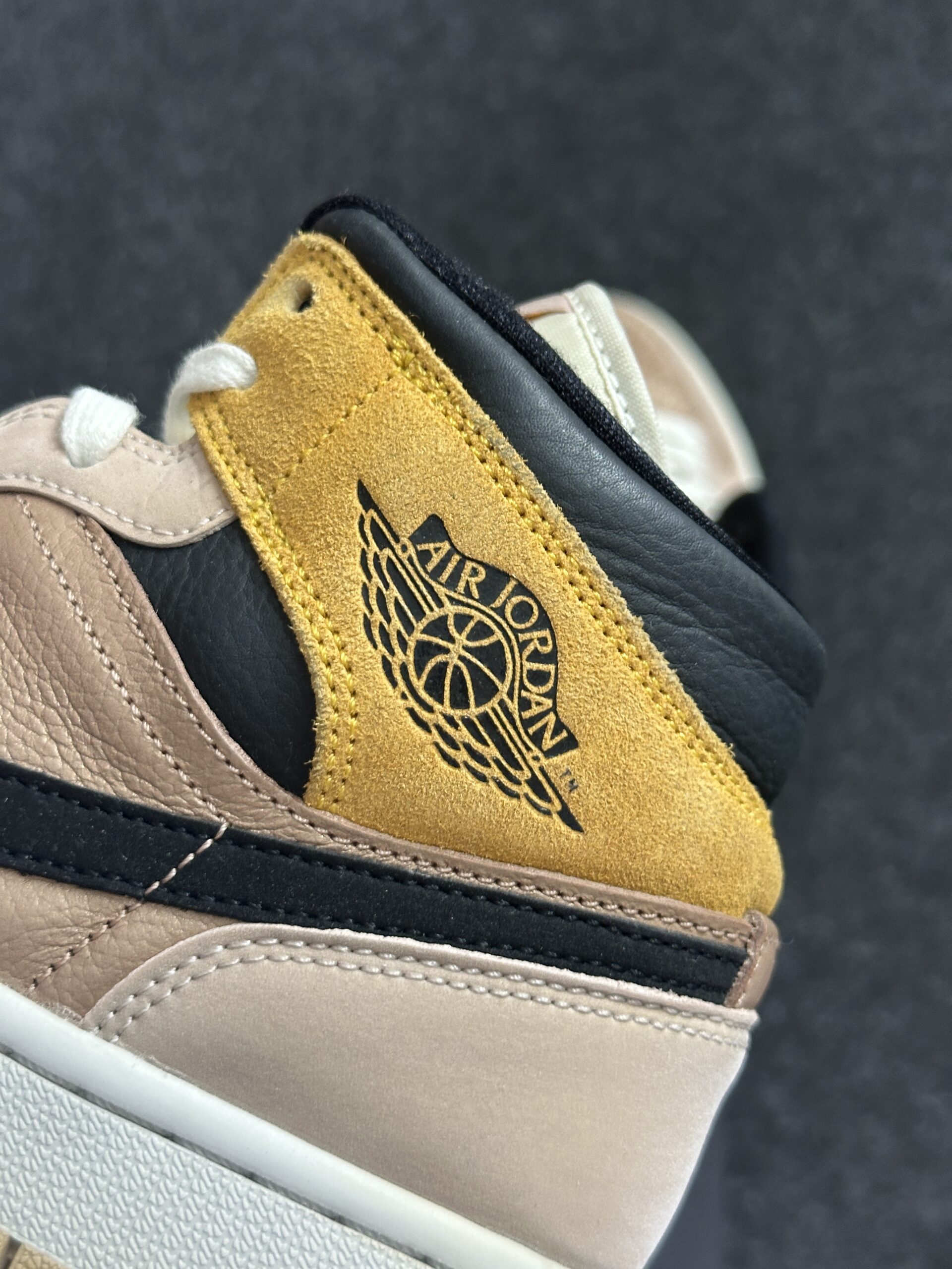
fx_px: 1760
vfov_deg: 39.7
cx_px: 476
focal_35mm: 48
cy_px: 634
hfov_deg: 30.3
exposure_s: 1/33
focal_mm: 6.86
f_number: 1.78
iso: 200
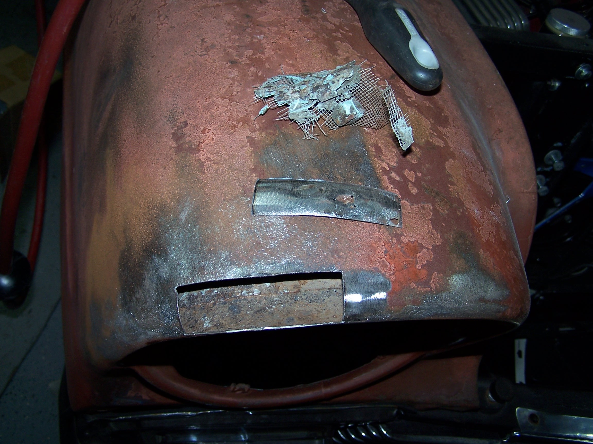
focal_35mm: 38
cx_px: 296
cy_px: 222
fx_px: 651
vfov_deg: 37.7
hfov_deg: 49.0
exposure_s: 1/60
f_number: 2.8
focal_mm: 6.3
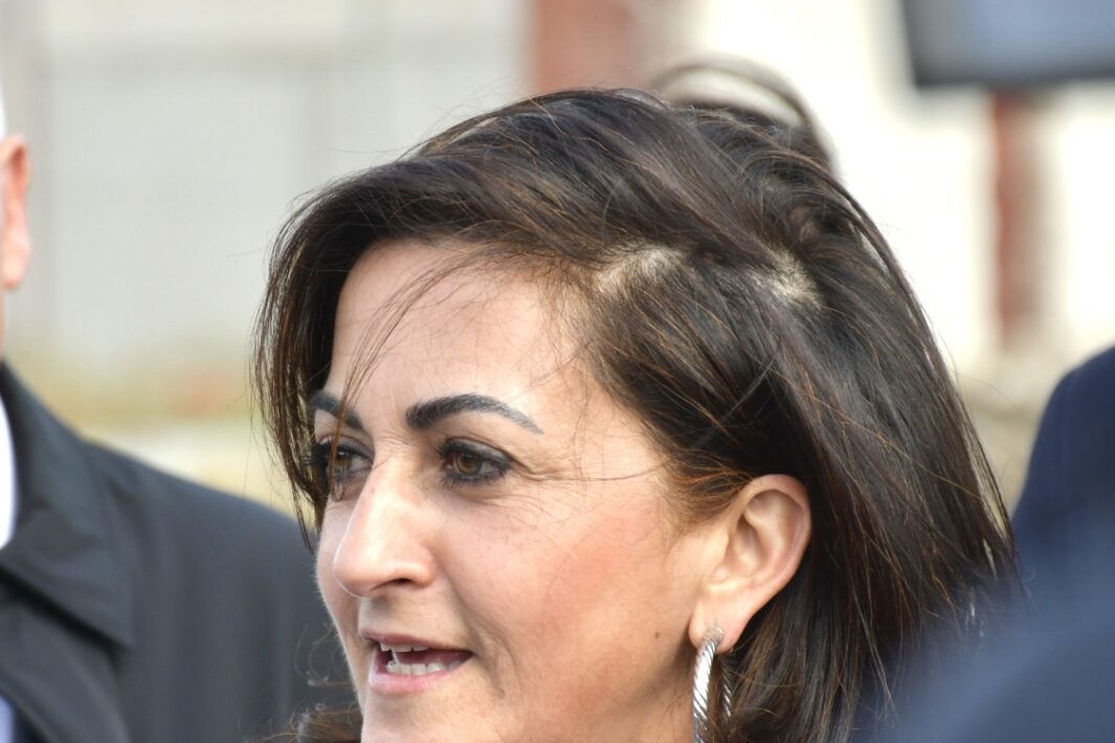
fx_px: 9384
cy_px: 461
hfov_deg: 6.8
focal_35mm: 303
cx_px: 427
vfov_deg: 4.5
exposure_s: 1/1000
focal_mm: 140
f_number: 5.6
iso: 400
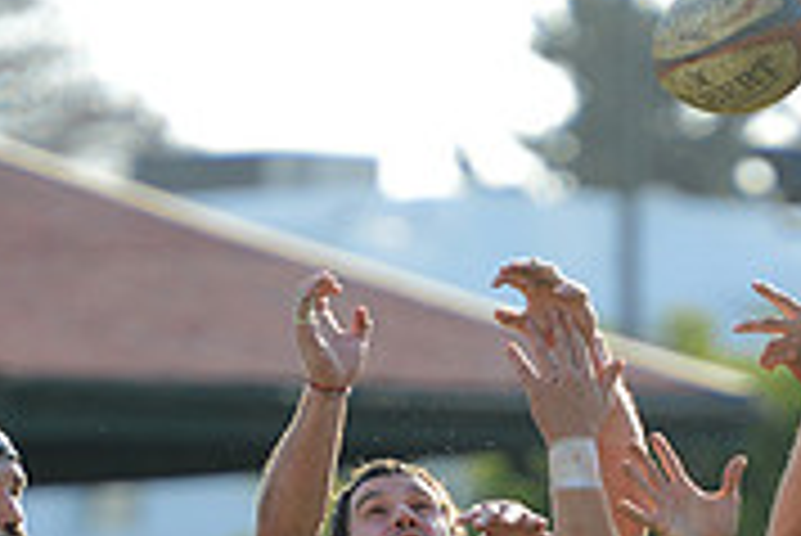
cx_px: 576
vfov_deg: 1.6
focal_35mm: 878
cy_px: 799
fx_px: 19551
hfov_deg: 2.3
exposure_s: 1/640
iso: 320
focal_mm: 270
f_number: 4
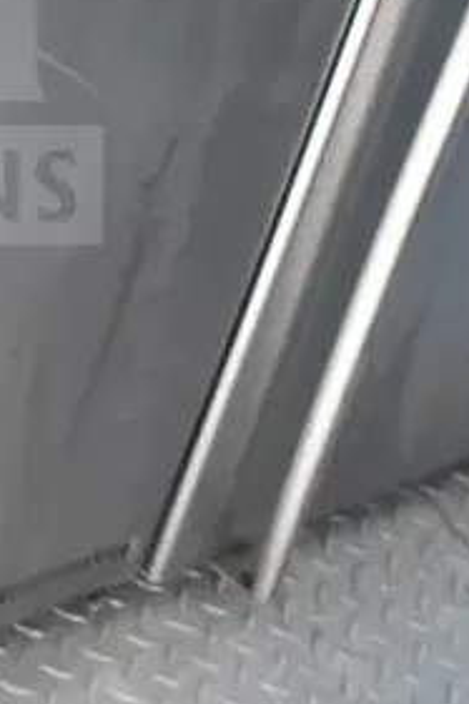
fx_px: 2008
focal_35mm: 103
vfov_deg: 19.5
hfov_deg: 12.8
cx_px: -181
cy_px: 46
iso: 6400
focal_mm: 21
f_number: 6.3
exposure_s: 1/160
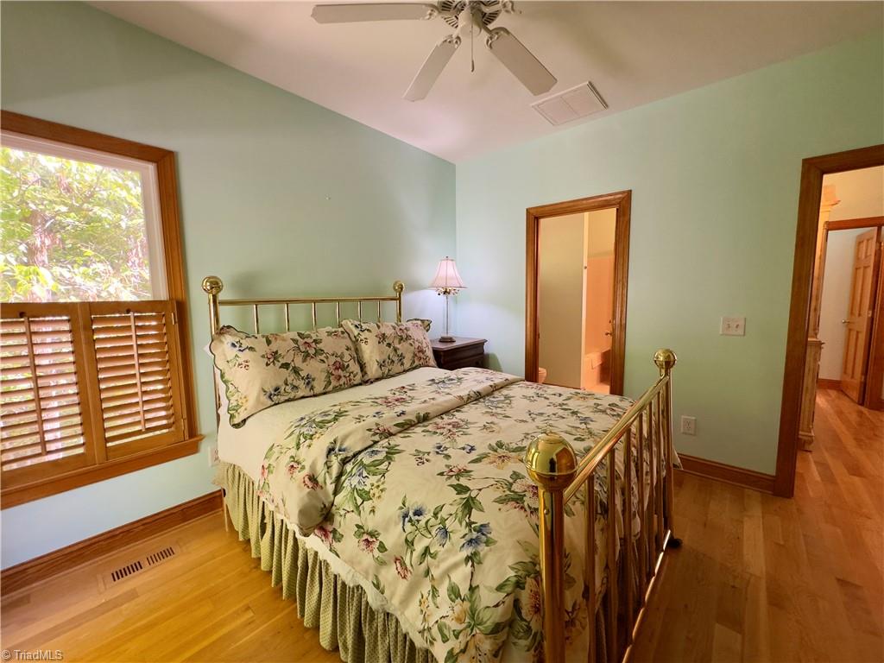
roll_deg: +0.4
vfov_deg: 85.7
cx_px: 442
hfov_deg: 102.1
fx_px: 358
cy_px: 332
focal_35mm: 14
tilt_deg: -6.8
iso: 250
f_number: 2.2
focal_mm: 2.22
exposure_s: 1/60
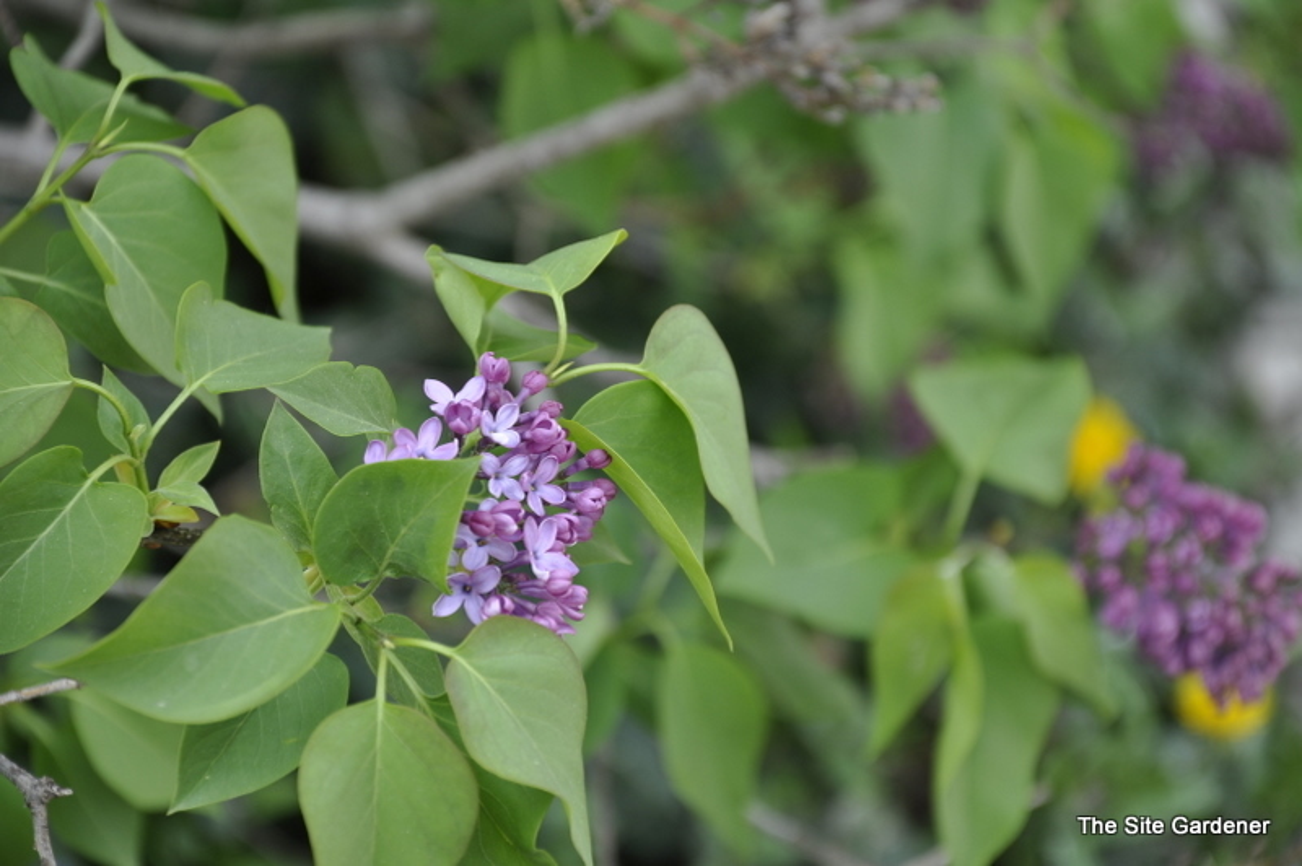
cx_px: 651
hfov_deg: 13.1
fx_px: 5691
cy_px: 433
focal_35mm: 158
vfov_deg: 8.7
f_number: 5.6
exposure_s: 1/125
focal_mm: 105
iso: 200
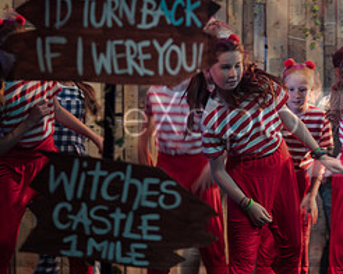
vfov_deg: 6.6
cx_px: 402
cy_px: 100
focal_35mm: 233
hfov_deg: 8.2
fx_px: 2366
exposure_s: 1/50
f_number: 2.8
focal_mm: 93
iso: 640
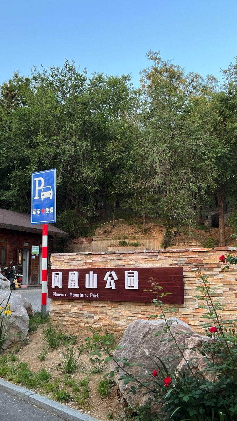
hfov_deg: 31.1
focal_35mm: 38
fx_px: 425
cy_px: 210
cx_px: 96
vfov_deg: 52.8
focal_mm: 5.7
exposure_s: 1/121
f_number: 1.5
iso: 125
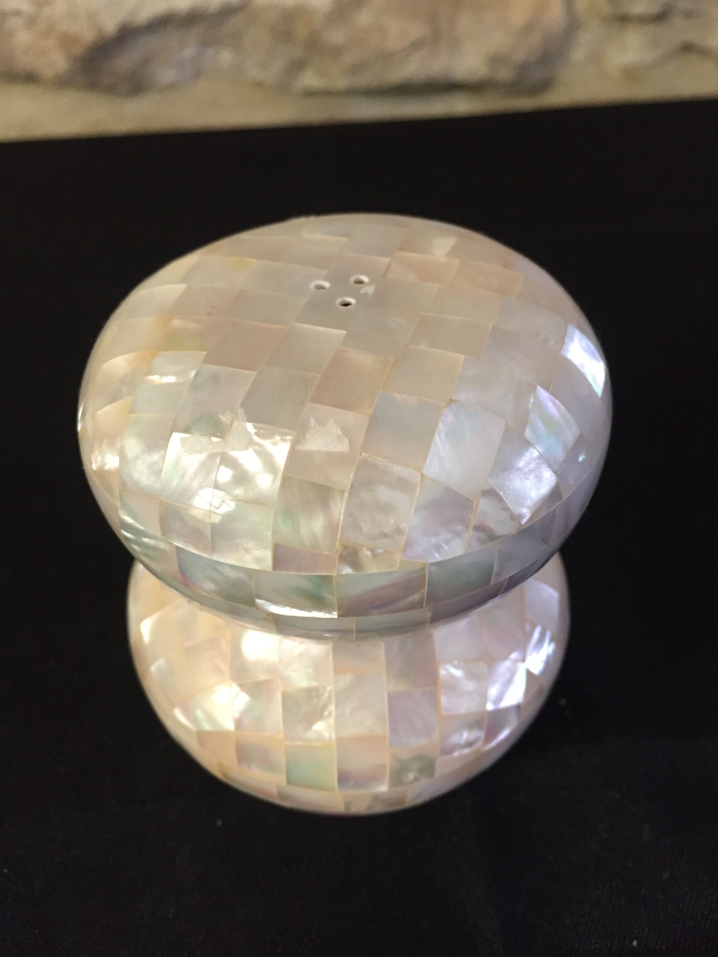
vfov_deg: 61.7
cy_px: 478
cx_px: 359
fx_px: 802
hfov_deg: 48.2
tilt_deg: -42.4
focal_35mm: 29
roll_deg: +0.5
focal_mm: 4.15
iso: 200
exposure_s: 1/33
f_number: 2.2
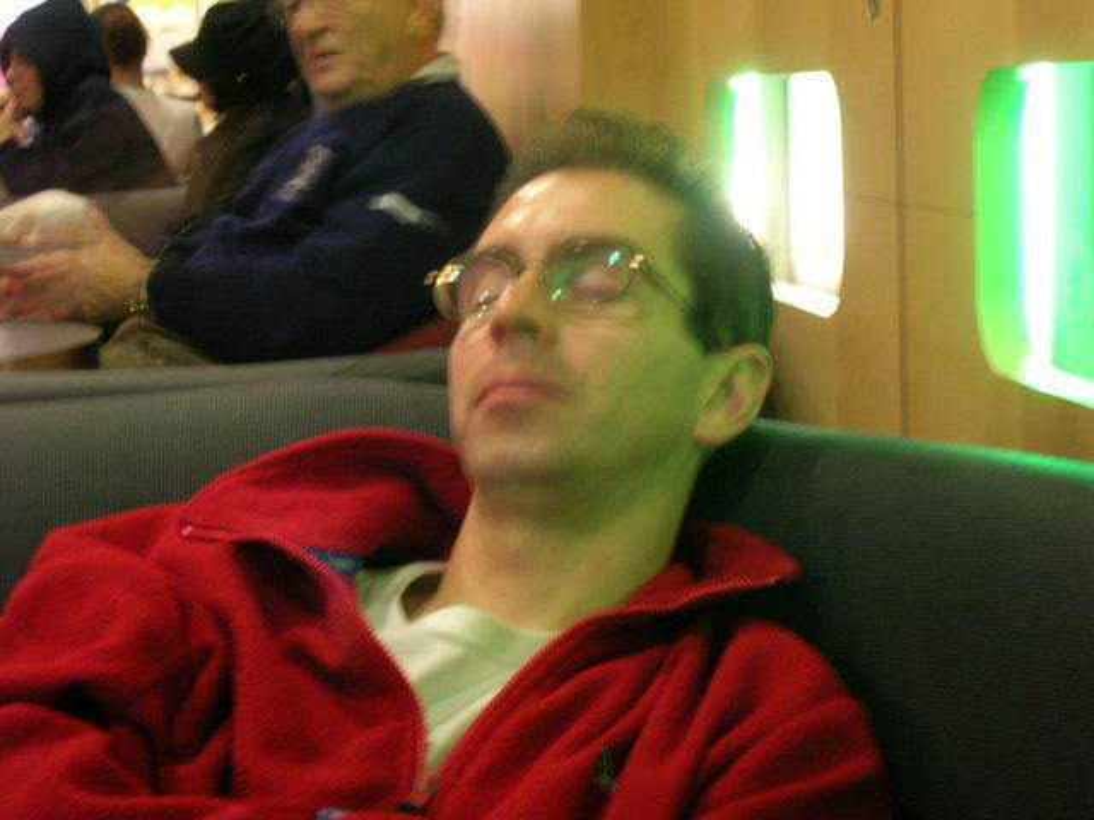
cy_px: 410
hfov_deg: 22.8
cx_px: 547
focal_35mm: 86
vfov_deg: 17.2
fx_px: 2718
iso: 113
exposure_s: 1/1.6
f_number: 4.4
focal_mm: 14.3
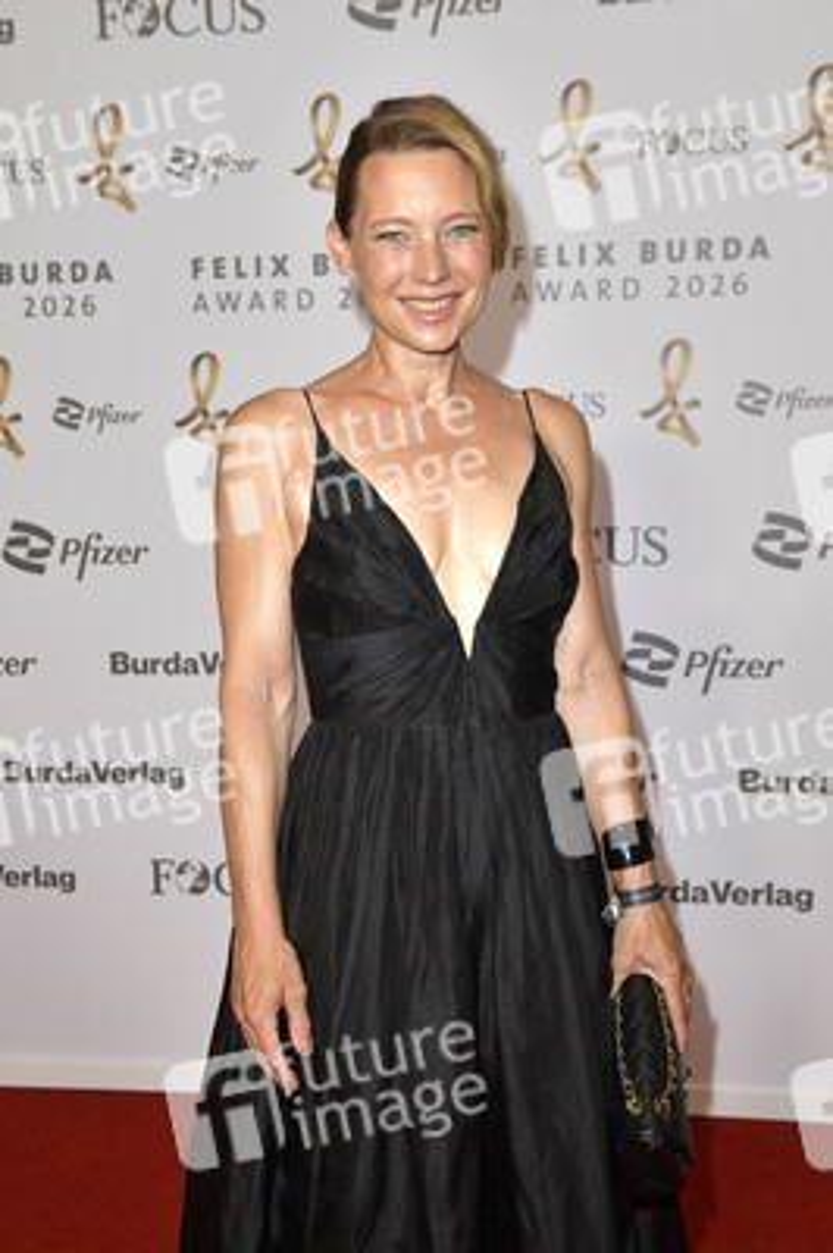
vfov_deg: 44.5
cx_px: 416
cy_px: 626
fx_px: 1530
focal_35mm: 44
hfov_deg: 30.5
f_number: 6.3
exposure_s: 1/200
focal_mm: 44
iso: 640
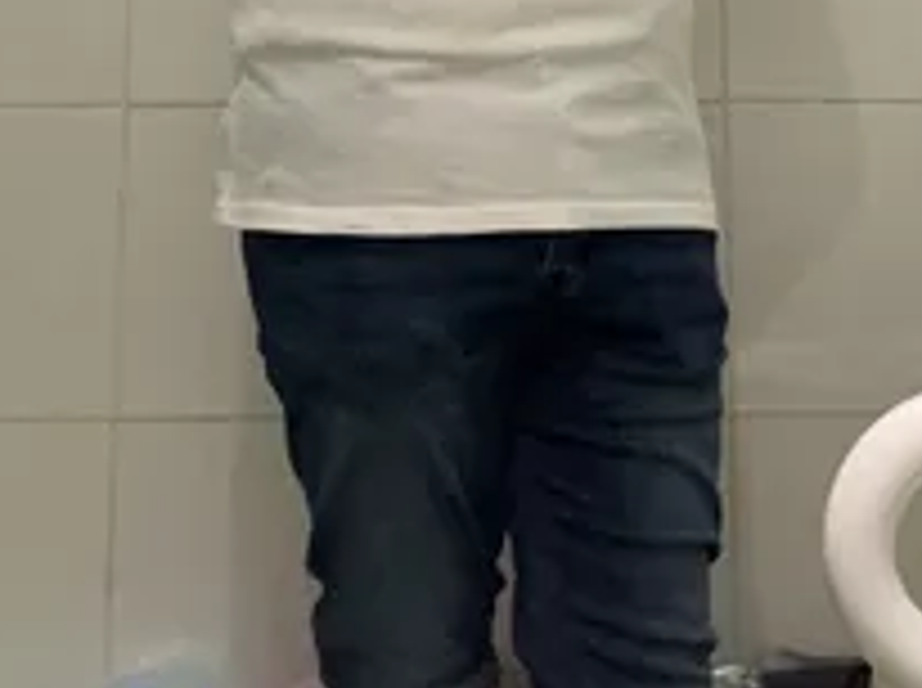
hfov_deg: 29.4
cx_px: 540
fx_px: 1755
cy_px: -166
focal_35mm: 66
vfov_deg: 20.5
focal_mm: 2.69
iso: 250
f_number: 1.9
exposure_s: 1/60
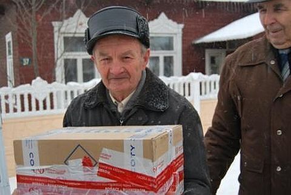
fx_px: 376
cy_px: 98
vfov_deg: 29.0
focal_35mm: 46
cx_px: 146
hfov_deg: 42.3
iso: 200
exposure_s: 1/60
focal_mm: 31
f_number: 4.5
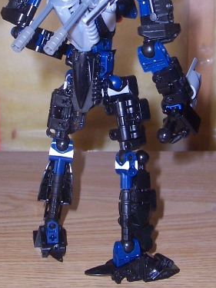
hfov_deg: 18.9
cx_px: 109
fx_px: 649
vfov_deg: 24.6
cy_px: 56
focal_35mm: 78
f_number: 2.7
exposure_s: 1/60
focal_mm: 5.6
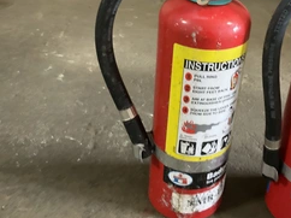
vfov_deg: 29.7
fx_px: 403
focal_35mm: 48
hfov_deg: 39.1
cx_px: 202
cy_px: 55
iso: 250
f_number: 1.8
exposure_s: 1/40
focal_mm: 3
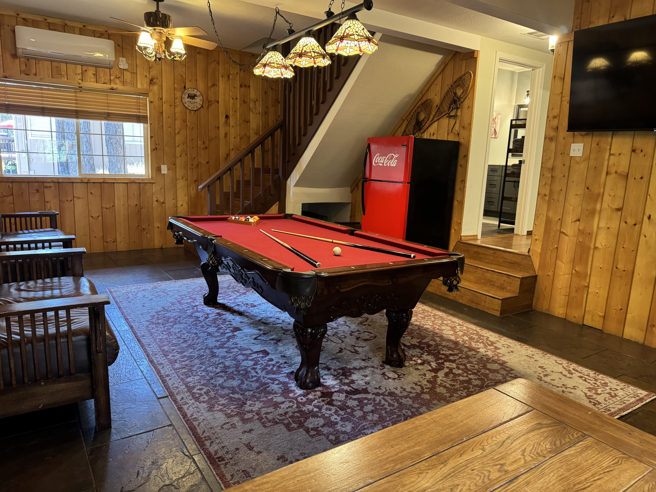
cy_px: 246
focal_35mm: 24
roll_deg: -3.0
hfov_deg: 71.6
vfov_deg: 56.8
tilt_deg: -11.6
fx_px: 455
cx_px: 328
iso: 500
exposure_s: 1/60
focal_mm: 6.76
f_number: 1.78
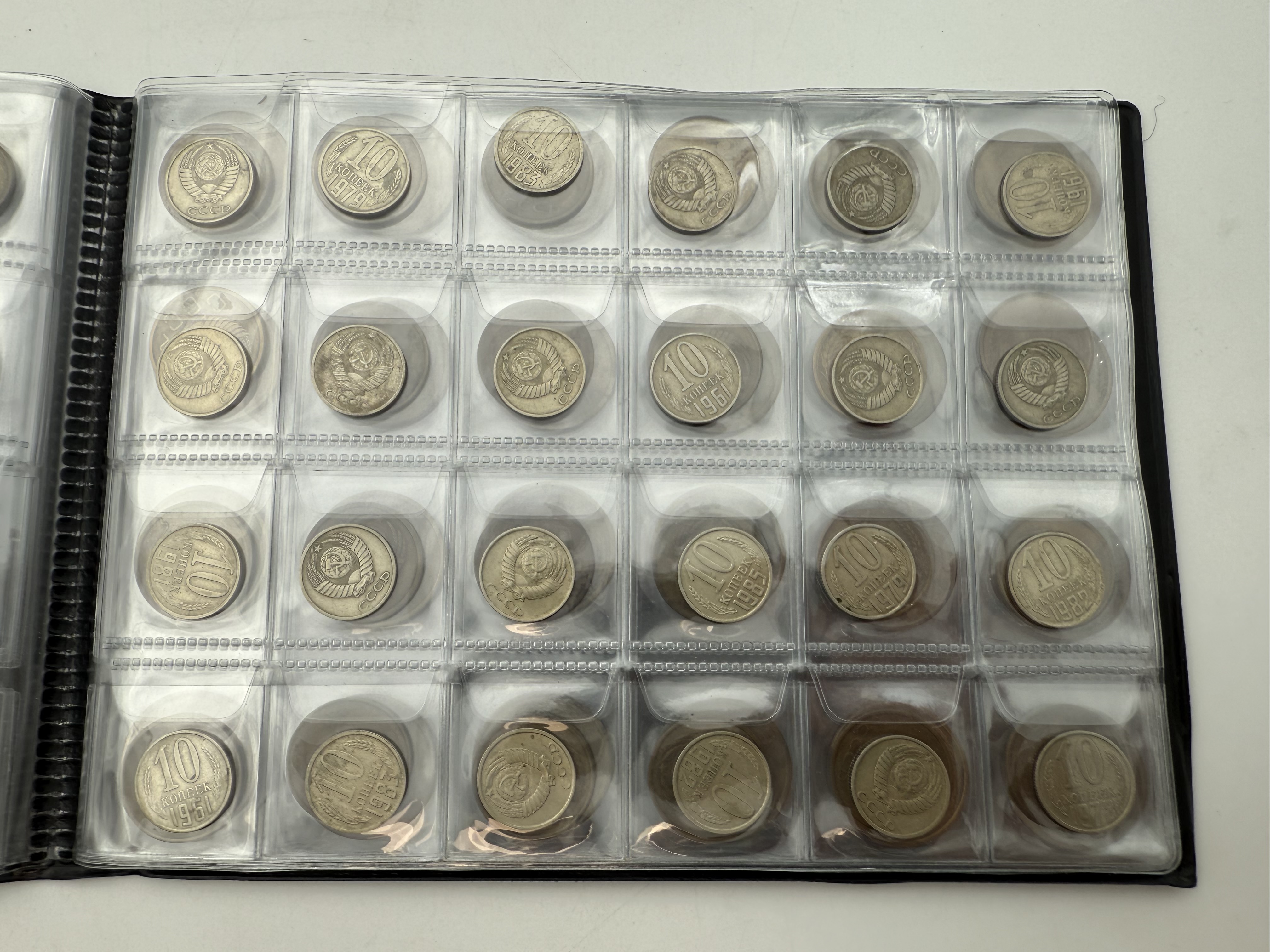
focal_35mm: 24
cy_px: 476
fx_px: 881
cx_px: 635
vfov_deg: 56.8
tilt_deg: -82.4
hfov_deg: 71.6
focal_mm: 2.22
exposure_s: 1/255
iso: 40
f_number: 2.2
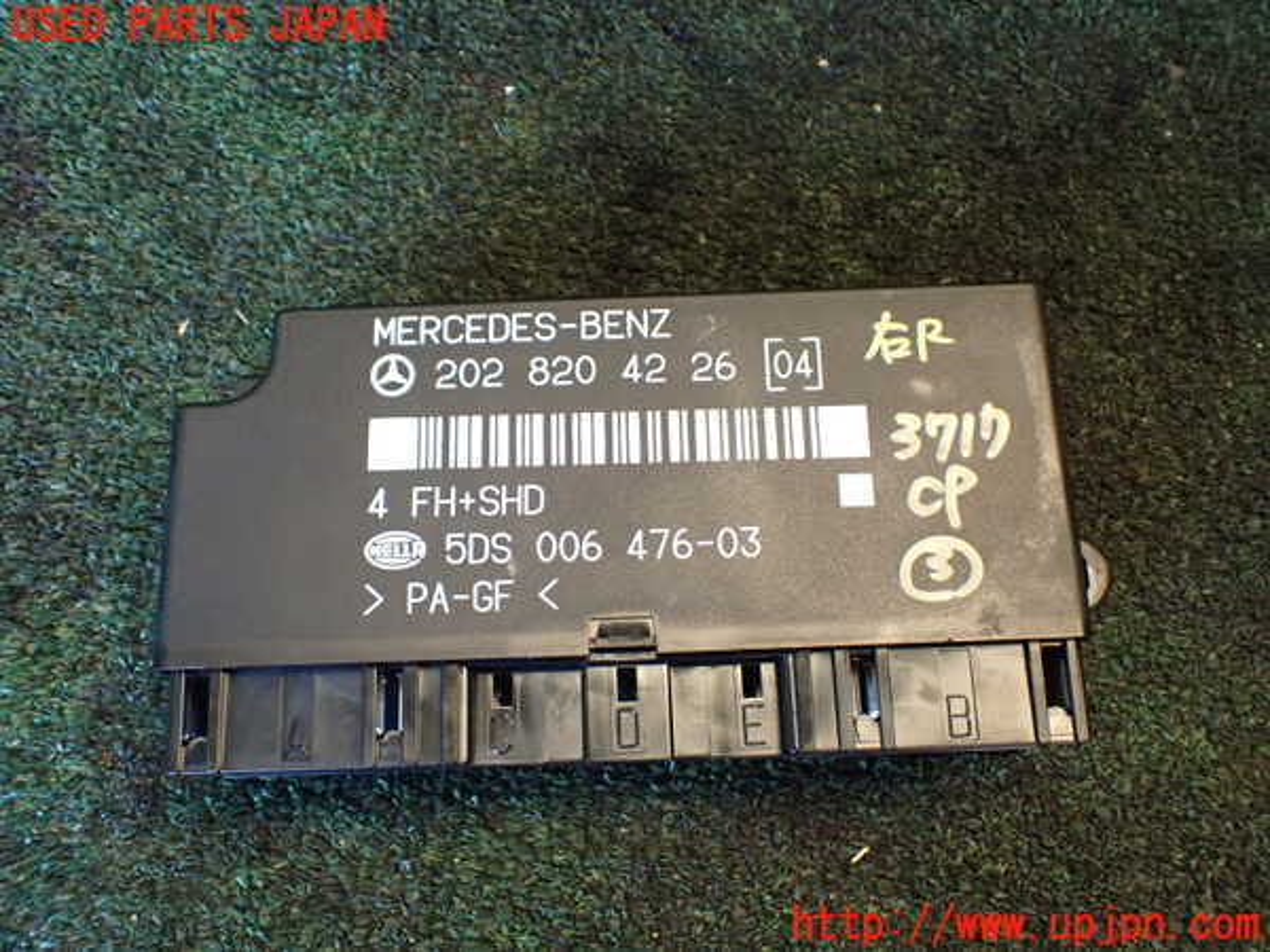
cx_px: 635
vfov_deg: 46.8
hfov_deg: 60.0
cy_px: 476
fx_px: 1101
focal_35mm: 30
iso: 800
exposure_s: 1/80
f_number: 2.3
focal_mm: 5.4
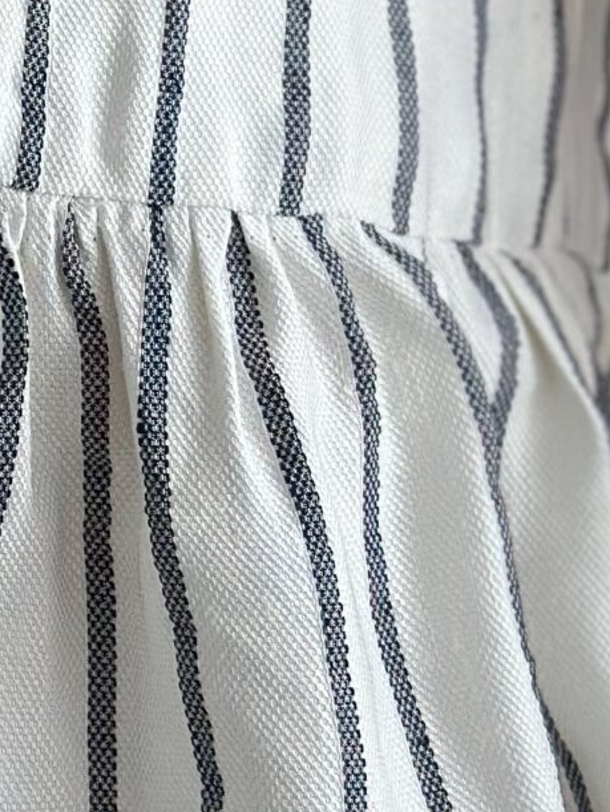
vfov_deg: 9.5
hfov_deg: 7.4
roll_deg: +0.3
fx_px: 4718
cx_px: 61
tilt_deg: +0.4
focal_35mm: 201
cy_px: -435
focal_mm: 6.86
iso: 80
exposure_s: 1/200
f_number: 1.78
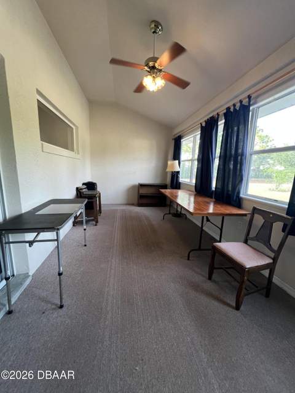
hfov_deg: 89.9
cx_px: 148
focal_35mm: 13
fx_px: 148
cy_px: 196
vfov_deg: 106.2
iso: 200
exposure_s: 1/120
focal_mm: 1.57
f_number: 1.8
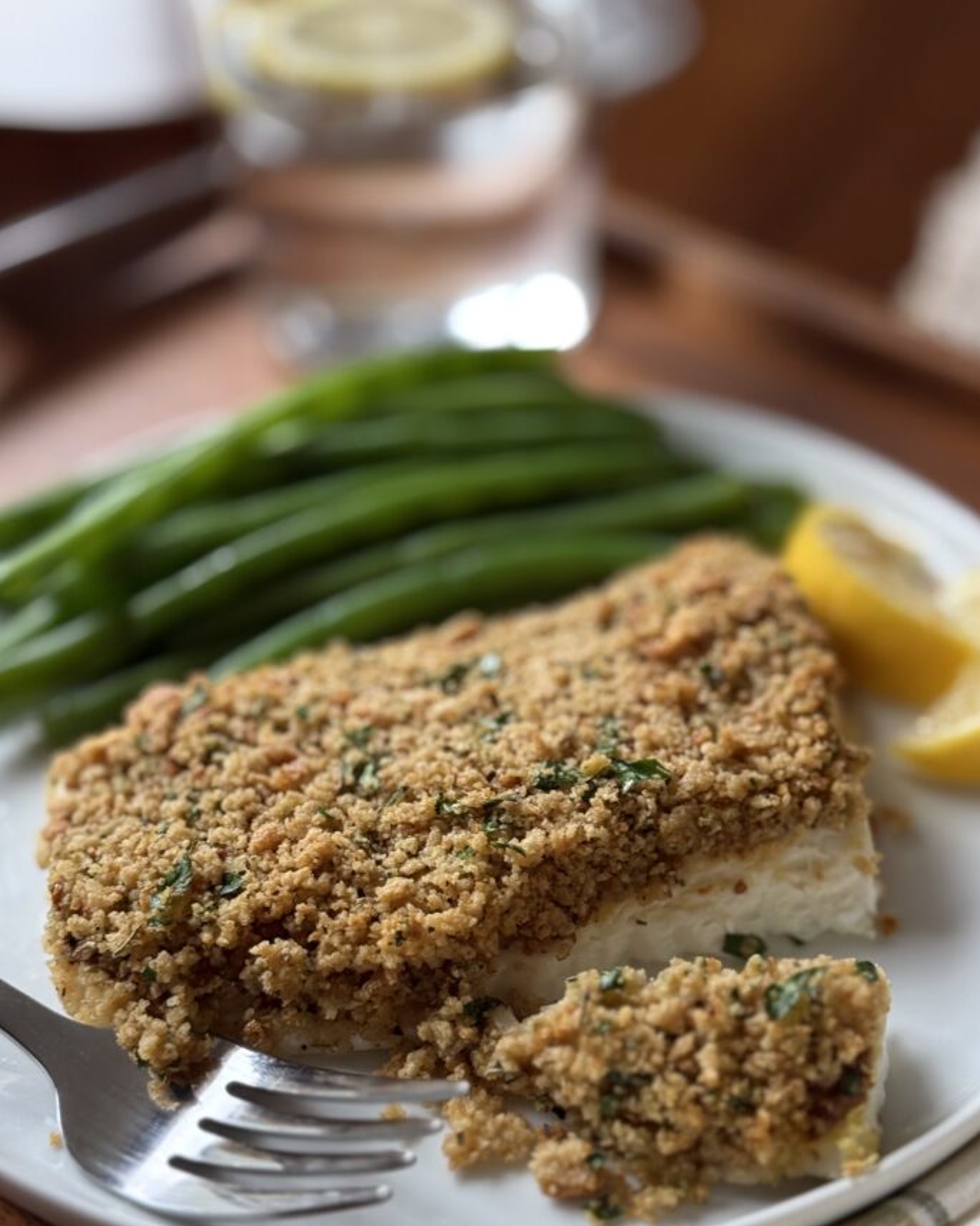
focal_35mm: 56
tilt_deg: -40.0
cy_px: 722
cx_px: 526
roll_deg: -1.8
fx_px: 2031
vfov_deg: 33.5
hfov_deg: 27.1
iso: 200
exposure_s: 1/60
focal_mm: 6.76
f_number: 1.78
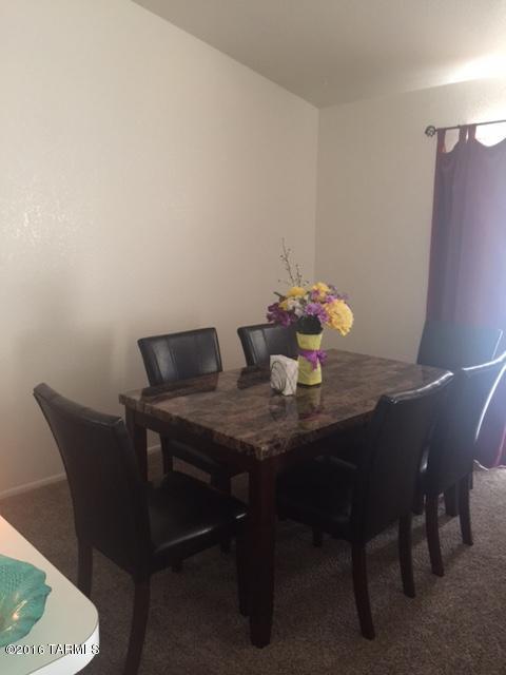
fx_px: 565
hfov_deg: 48.2
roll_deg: -0.8
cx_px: 253
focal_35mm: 29
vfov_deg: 61.7
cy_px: 338
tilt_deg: -9.2
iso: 100
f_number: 2.2
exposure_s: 1/4
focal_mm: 4.15
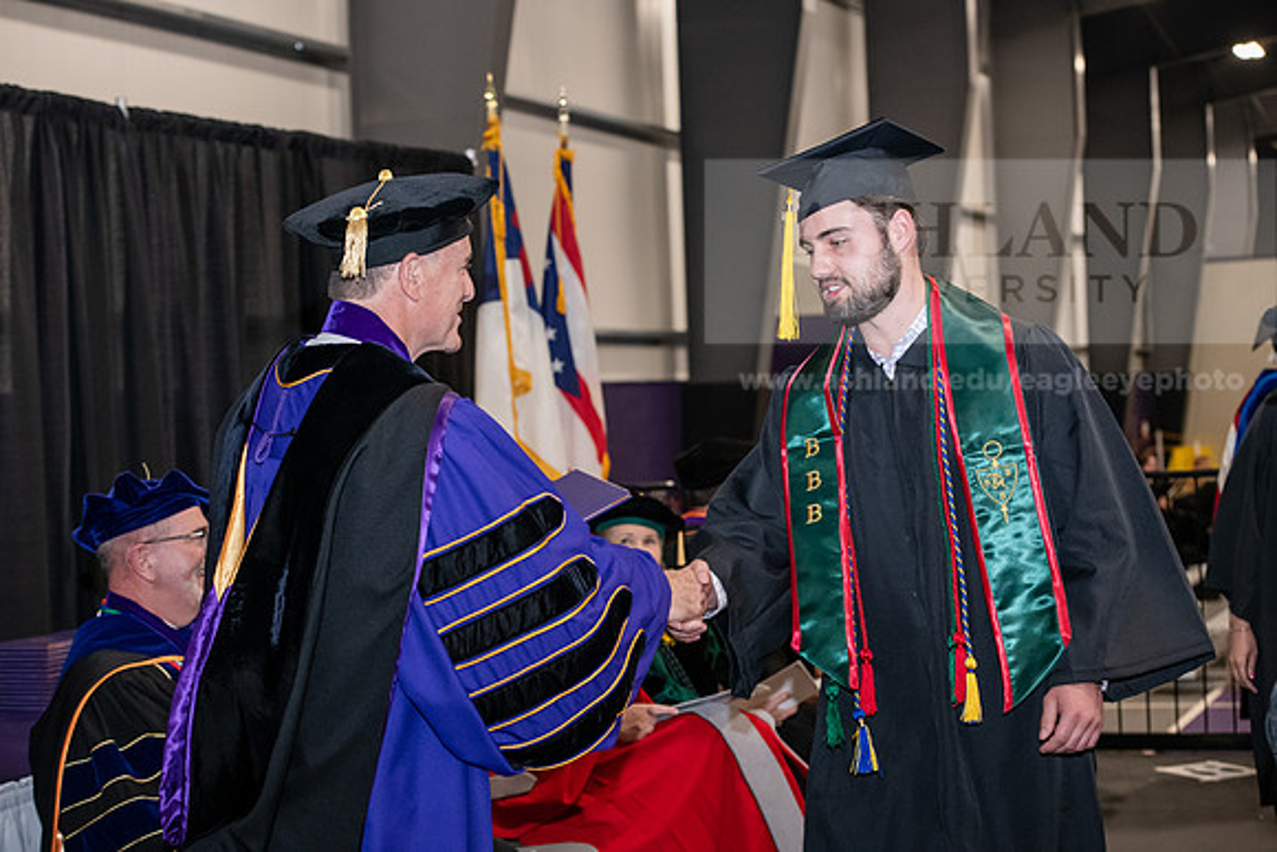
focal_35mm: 70
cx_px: 638
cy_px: 426
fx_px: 2484
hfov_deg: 28.8
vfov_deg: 19.5
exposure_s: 1/200
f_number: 5
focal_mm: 70
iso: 2500
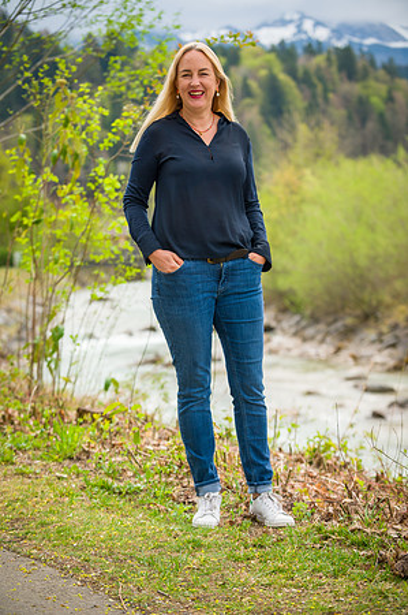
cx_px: 204
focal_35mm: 80
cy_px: 308
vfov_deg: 25.4
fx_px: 1363
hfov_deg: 17.0
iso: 100
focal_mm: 80
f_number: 4
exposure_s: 1/500
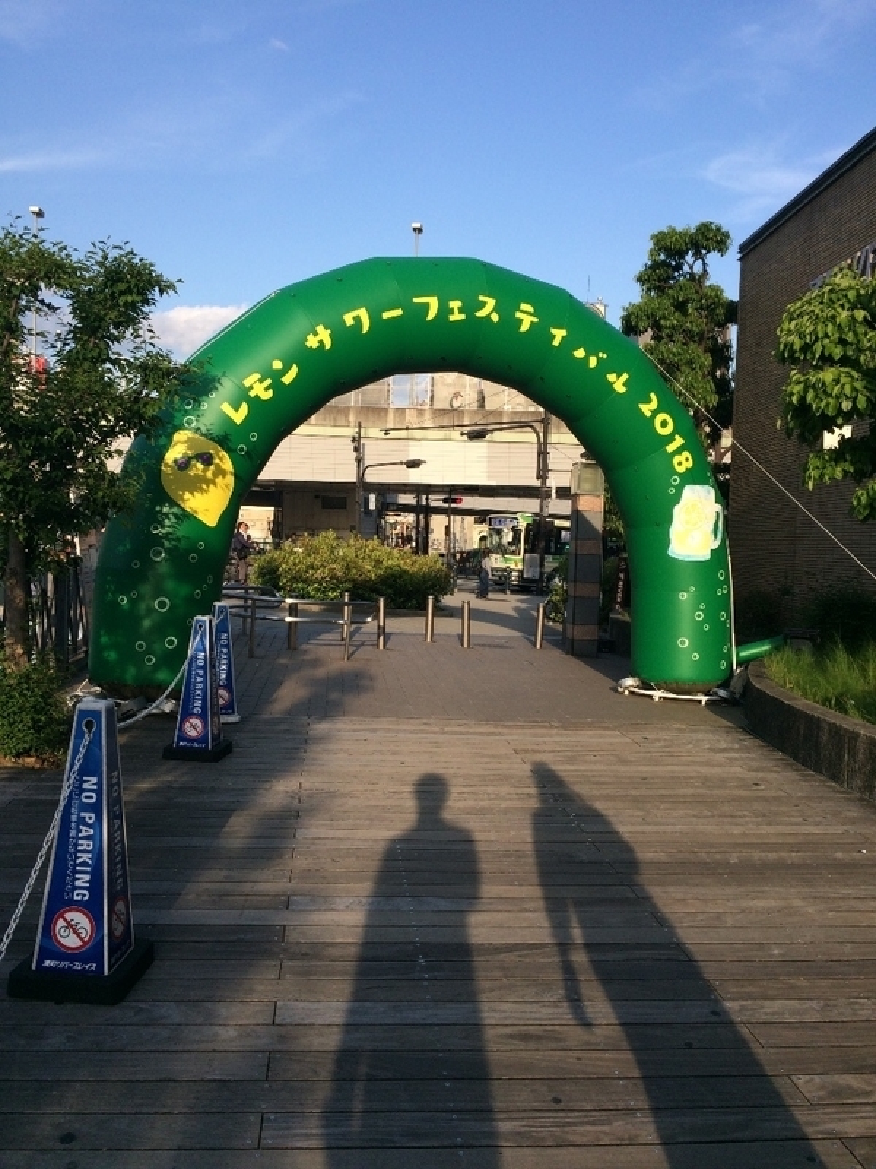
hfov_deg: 48.2
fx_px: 979
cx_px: 438
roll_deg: -1.6
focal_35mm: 29
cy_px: 584
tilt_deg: -2.6
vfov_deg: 61.7
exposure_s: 1/1080
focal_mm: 4.15
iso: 32
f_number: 2.2
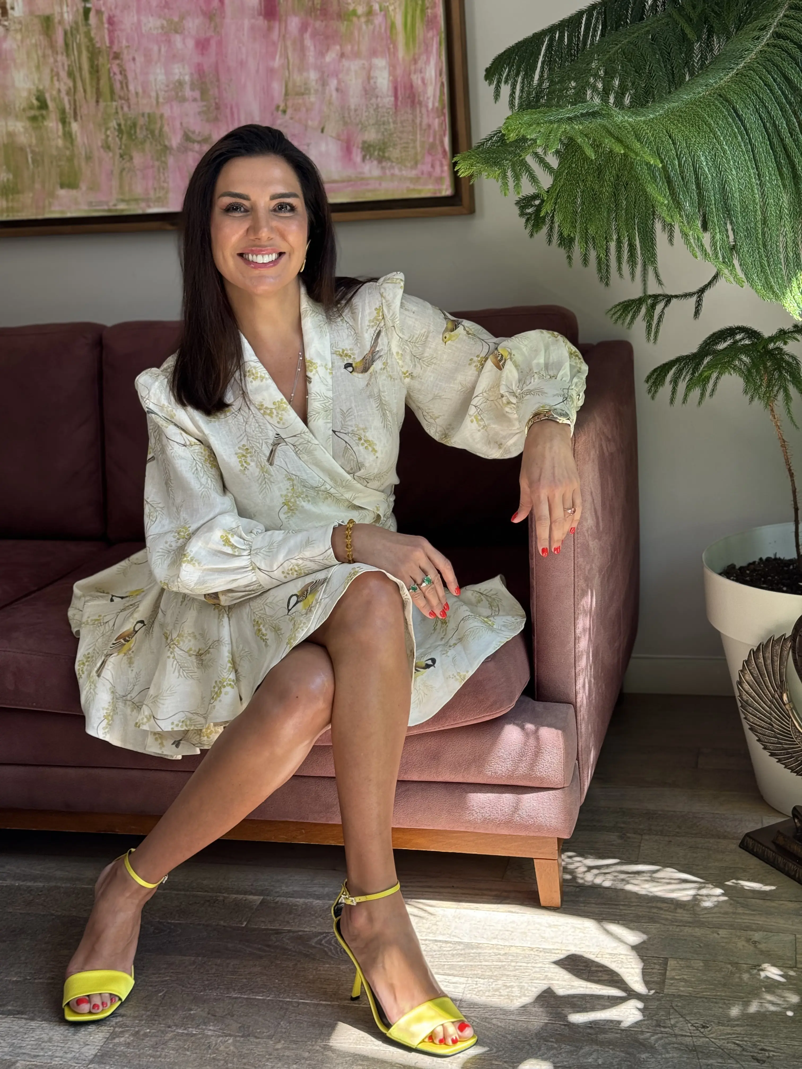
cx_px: 401
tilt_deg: -14.4
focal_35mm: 48
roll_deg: +3.7
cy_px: 534
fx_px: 1483
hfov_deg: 30.3
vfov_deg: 39.7
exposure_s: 1/170
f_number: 1.78
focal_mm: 6.76
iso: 64
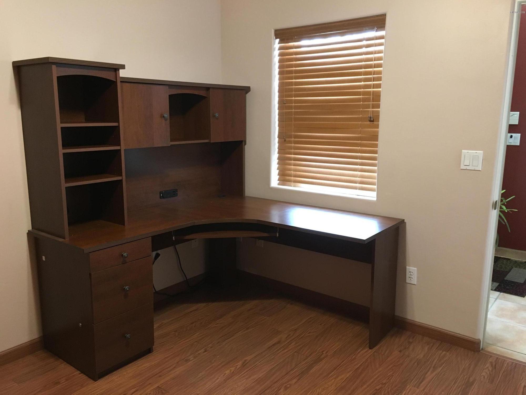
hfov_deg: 61.7
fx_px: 441
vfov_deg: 48.2
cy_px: 198
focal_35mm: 29
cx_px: 263
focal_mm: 4.15
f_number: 2.2
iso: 200
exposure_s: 1/20
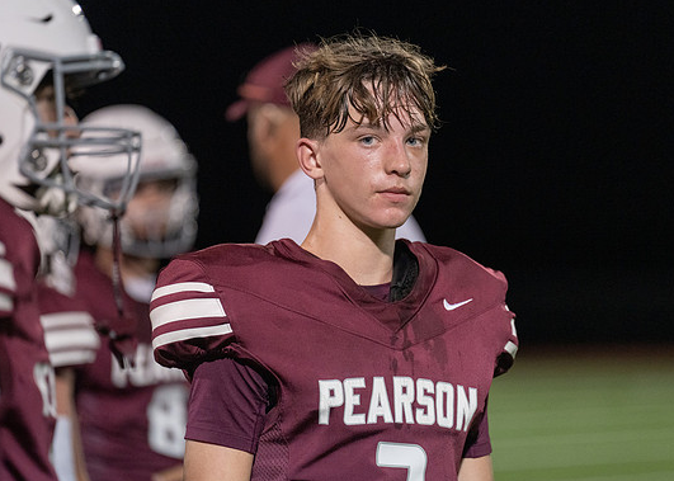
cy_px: 249
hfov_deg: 8.8
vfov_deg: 6.3
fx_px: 4382
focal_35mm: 229
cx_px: 366
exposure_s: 1/1000
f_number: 2.8
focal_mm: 200
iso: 3200
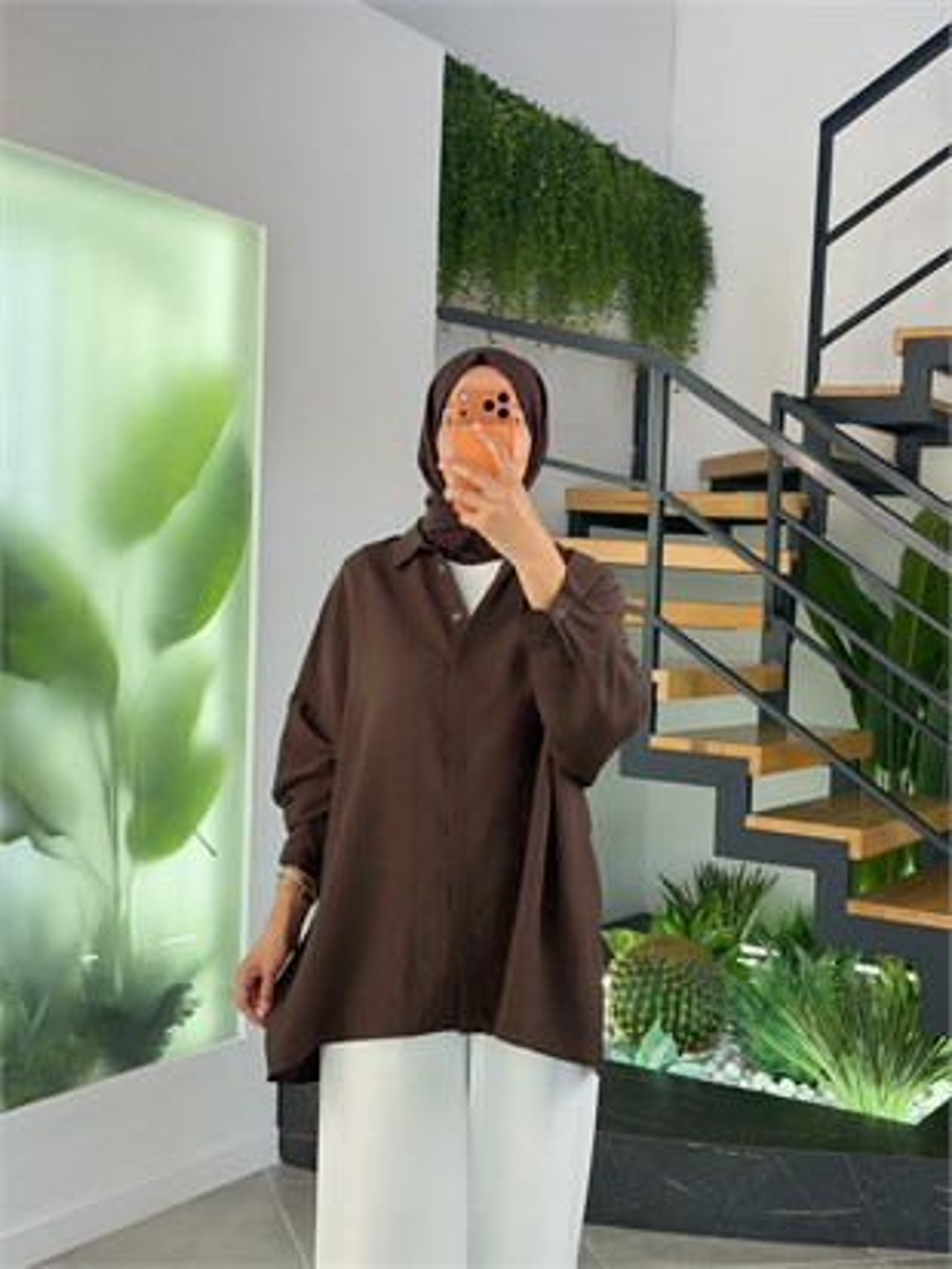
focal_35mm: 48
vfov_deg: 39.6
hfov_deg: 30.3
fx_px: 1759
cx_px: 476
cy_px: 634
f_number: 1.78
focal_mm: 6.76
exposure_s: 1/193
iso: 100
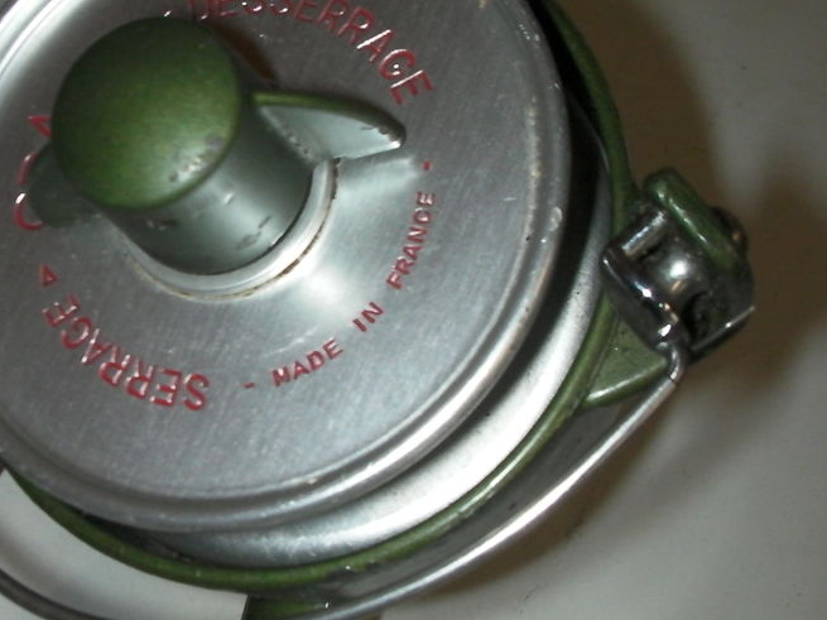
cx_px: 239
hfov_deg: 32.8
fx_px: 1385
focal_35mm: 58
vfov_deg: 25.2
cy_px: 301
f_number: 5.6
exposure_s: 1/30
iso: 200
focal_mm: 6.3
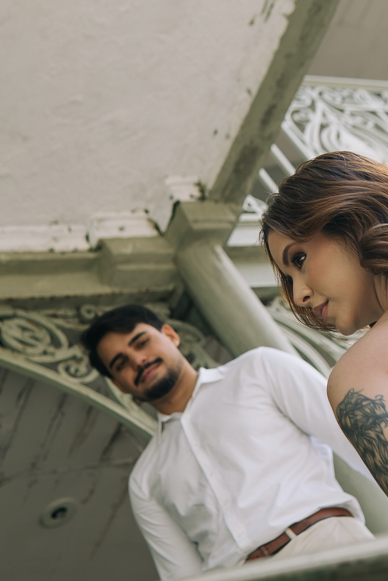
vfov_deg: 22.3
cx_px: 367
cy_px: 219
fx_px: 1471
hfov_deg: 14.8
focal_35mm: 91
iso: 100
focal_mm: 30
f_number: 2.5
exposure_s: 1/160
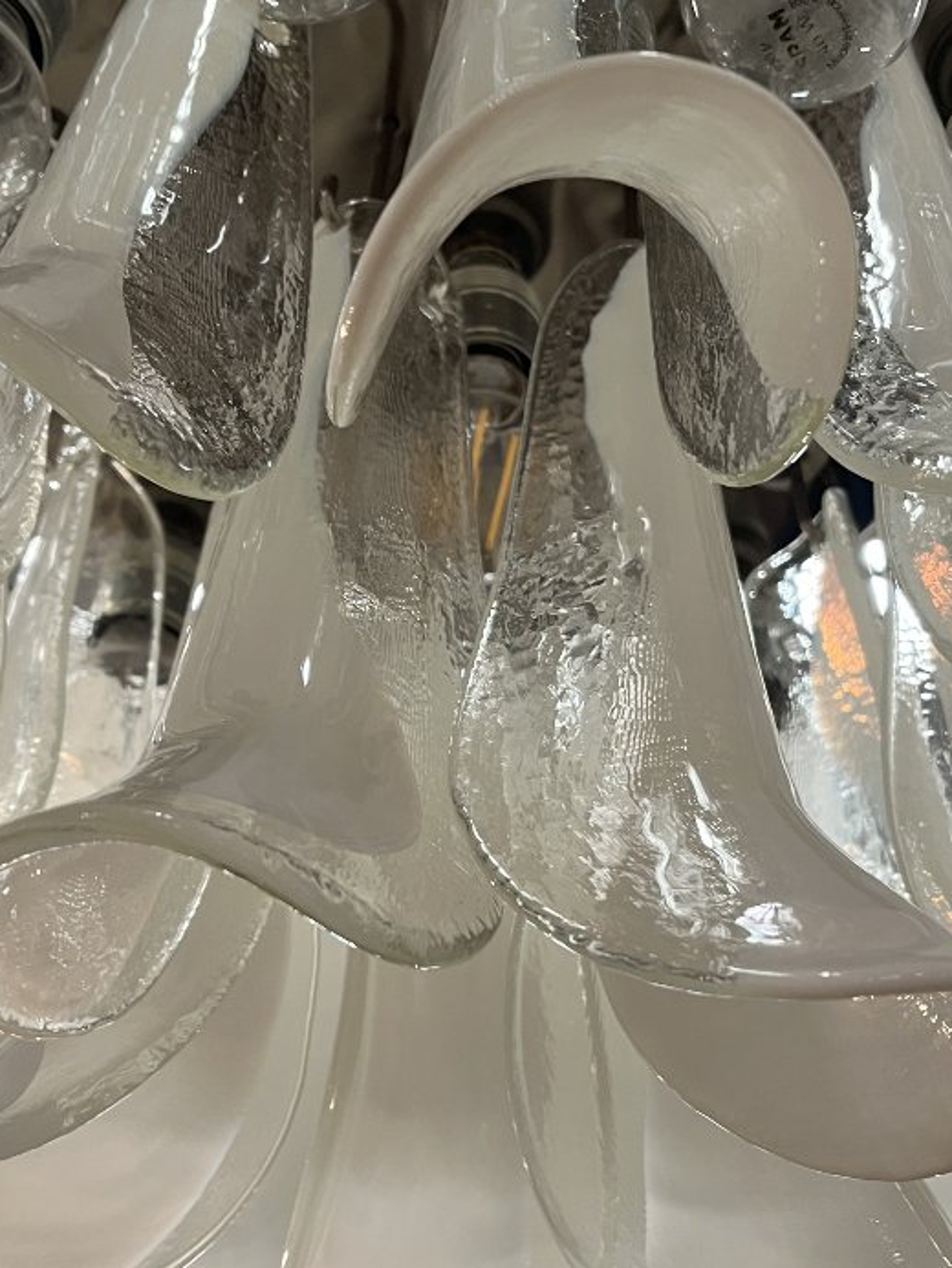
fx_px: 1650
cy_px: 699
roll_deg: -0.1
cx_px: 460
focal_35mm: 45
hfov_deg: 32.2
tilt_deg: +44.1
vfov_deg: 42.0
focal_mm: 5.1
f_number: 1.6
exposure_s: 1/50
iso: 80
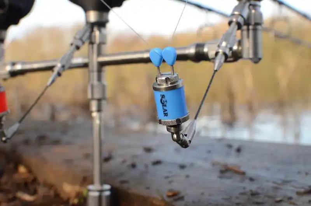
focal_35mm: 52
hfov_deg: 37.9
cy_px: 103
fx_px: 453
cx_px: 156
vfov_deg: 25.6
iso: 200
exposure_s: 1/80
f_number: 8
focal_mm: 35
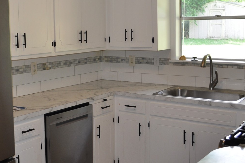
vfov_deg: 24.4
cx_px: 95
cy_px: 50
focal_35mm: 55
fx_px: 374
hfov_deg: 36.1
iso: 400
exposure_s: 1/160
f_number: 3.5
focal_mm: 18
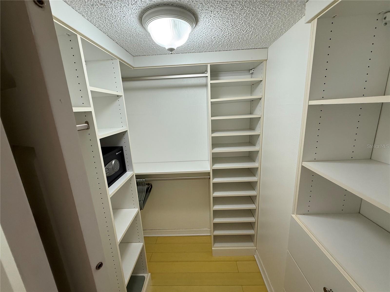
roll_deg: +2.7
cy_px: 146
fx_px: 158
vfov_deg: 85.7
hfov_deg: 102.1
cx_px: 195
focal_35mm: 14
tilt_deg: -12.6
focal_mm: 2.22
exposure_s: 1/120
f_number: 2.2
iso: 125
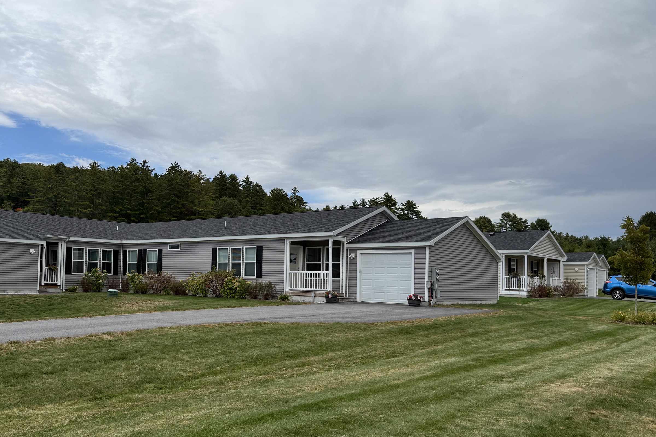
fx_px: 583
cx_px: 249
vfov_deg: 40.9
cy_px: 263
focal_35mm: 32
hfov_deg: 58.0
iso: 80
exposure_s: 1/3759
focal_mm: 6.76
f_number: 1.78
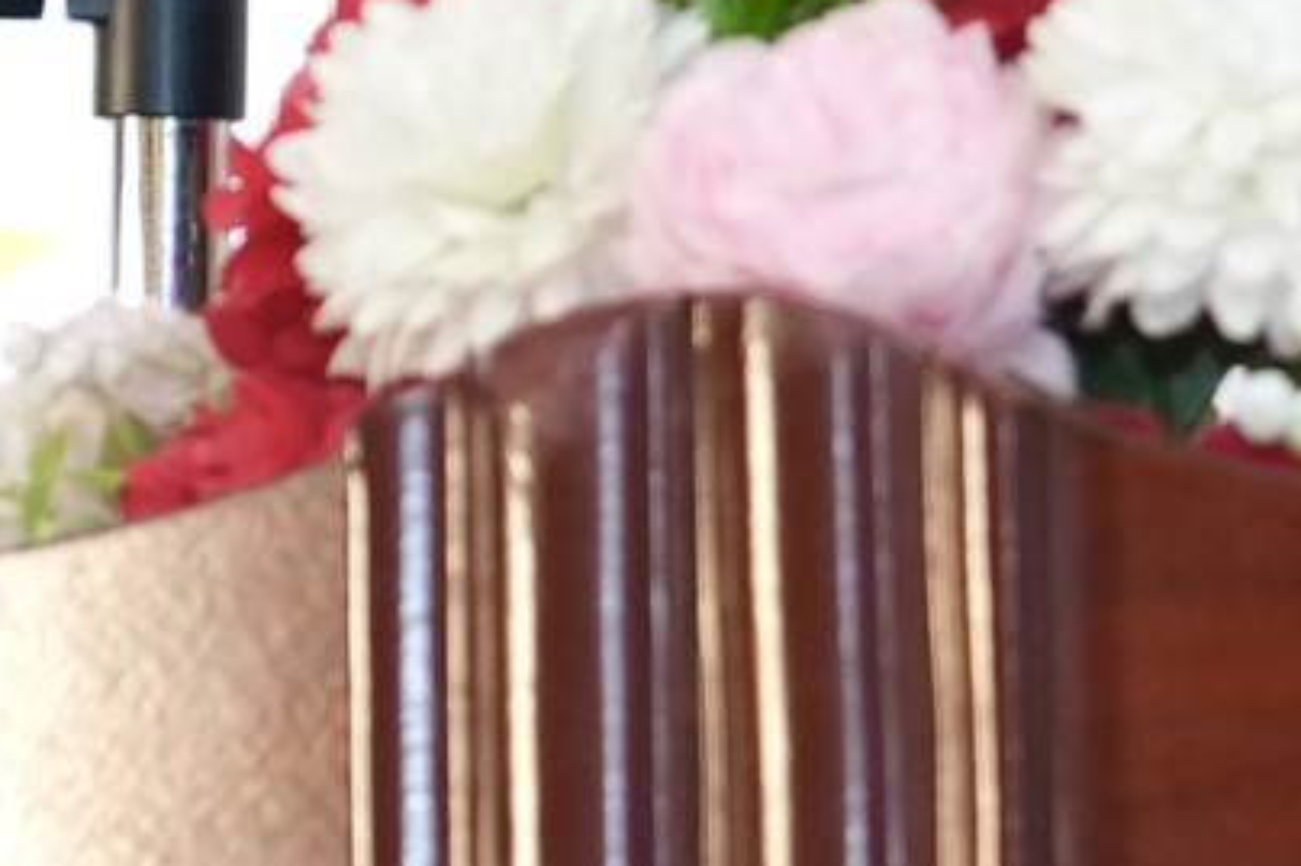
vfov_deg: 2.3
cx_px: 1253
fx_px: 21529
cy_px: -1053
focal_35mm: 596
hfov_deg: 3.5
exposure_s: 1/160
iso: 640
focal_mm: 63
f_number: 3.5
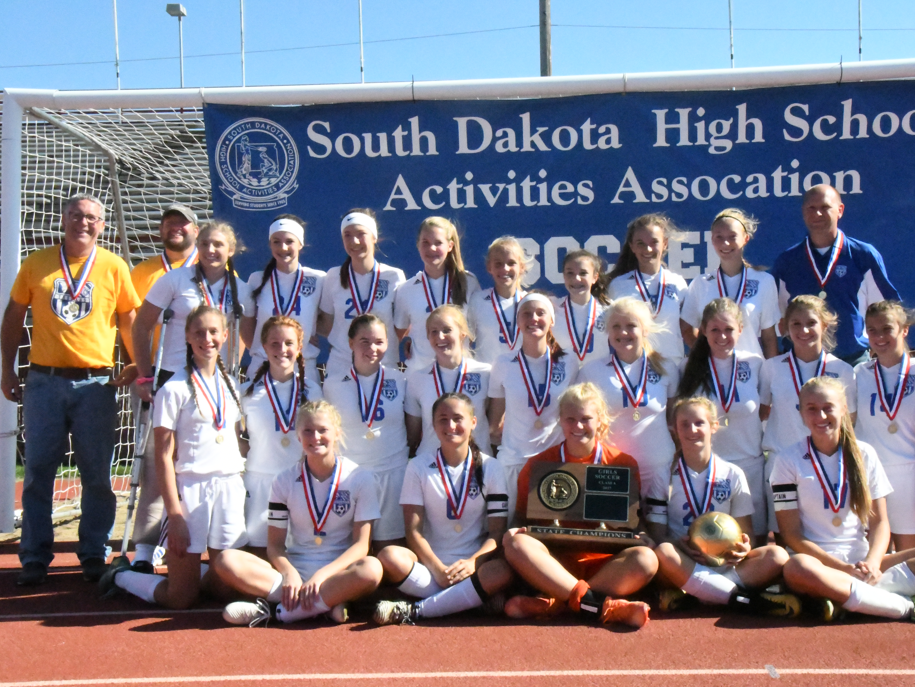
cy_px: 344
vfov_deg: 31.5
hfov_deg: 41.2
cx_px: 499
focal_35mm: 46
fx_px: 1216
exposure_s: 1/6400
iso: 36000
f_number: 22
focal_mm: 28
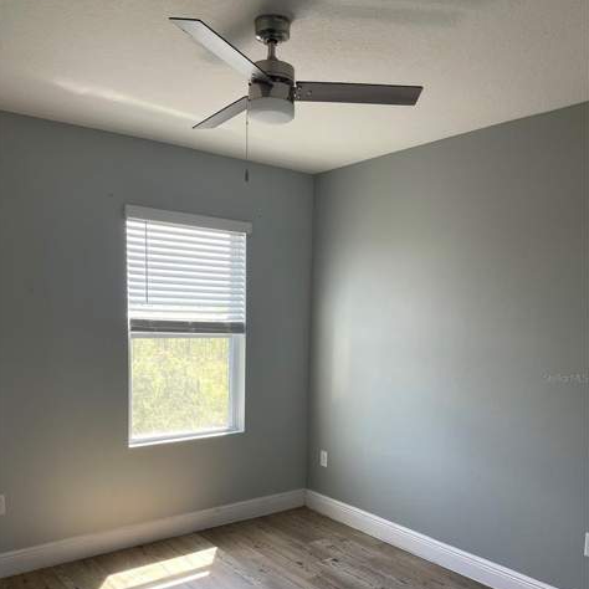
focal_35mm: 31
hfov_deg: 52.5
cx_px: 292
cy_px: 378
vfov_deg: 51.8
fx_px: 597
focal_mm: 4.2
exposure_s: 1/121
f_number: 1.6
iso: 40
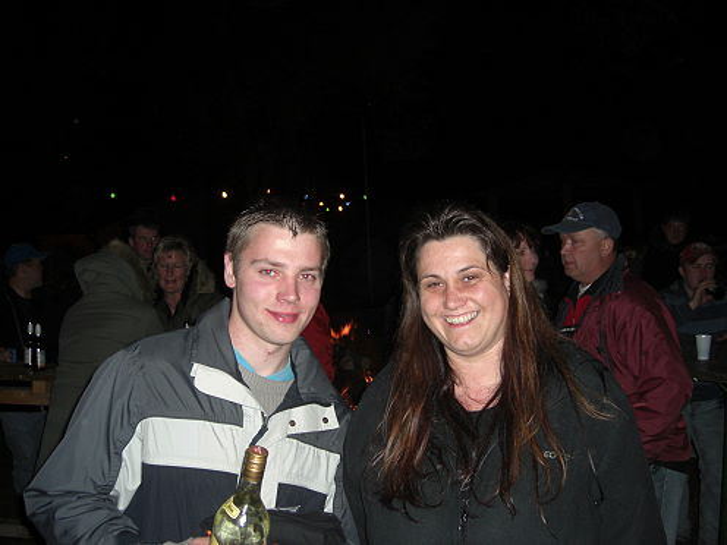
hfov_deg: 49.0
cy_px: 272
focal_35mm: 38
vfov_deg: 37.7
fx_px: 798
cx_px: 364
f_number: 2.8
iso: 200
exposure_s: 1/60
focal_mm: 7.9
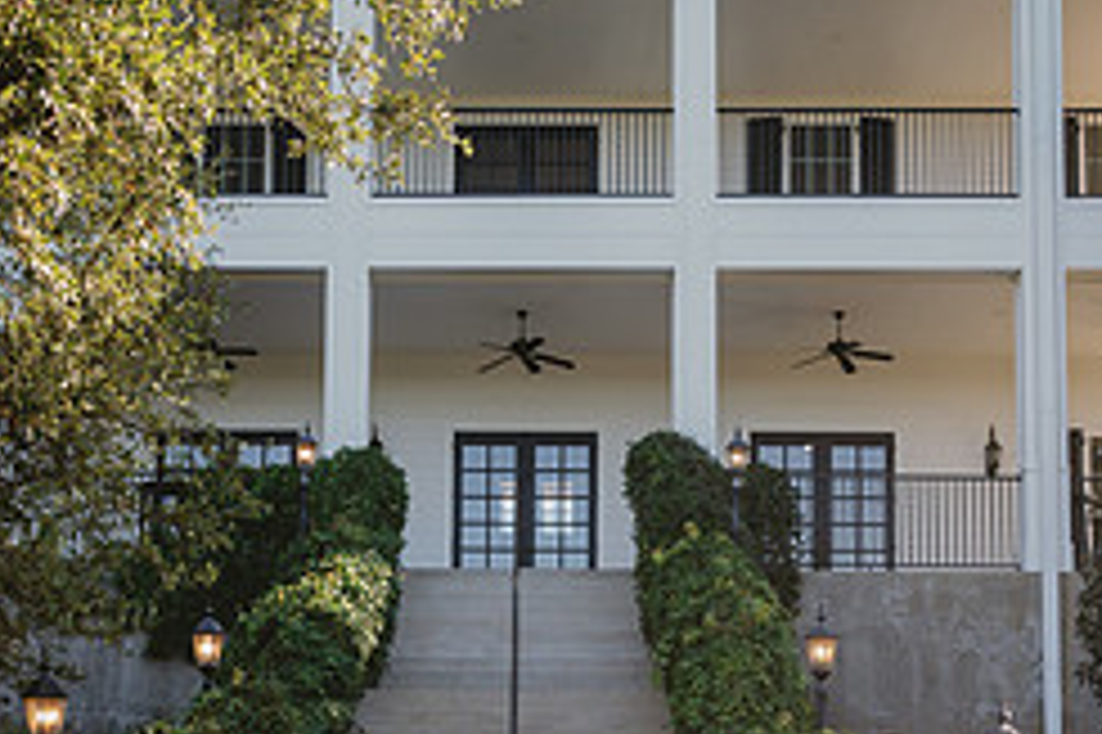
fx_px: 1988
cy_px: 773
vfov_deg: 20.1
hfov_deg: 31.0
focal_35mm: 65
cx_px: 490
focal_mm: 25
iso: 80
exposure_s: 1/400
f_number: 2.8
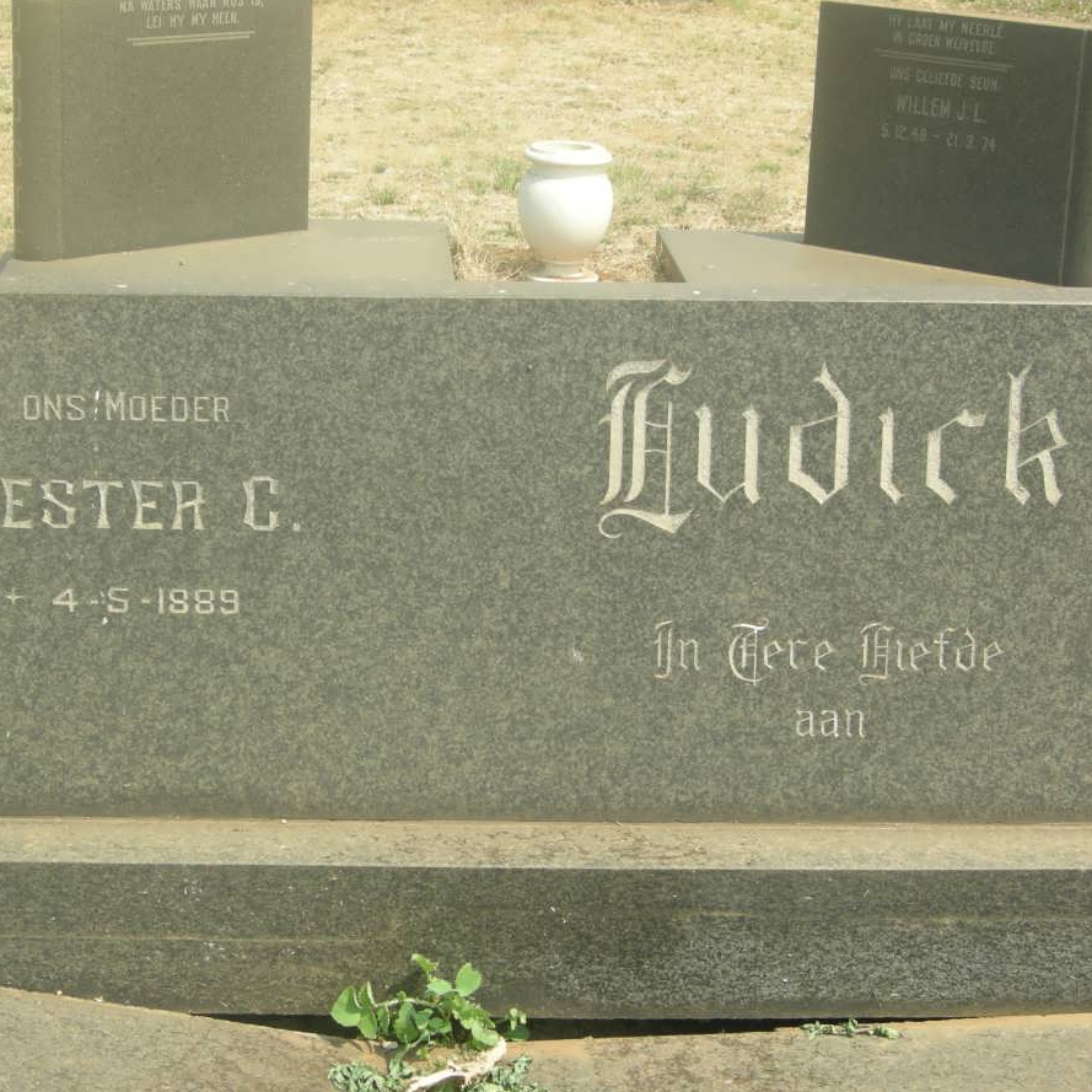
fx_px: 2641
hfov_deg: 23.3
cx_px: 446
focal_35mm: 74
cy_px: 550
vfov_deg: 23.4
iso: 64
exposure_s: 1/200
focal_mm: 12.9
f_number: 4.9
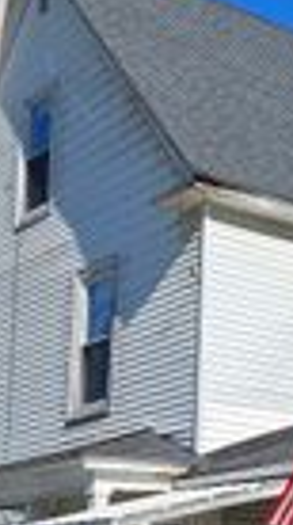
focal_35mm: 91
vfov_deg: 23.0
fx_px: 1265
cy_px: 447
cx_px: 498
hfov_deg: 12.3
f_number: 1.8
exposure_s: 1/2259
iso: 25
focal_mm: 5.4
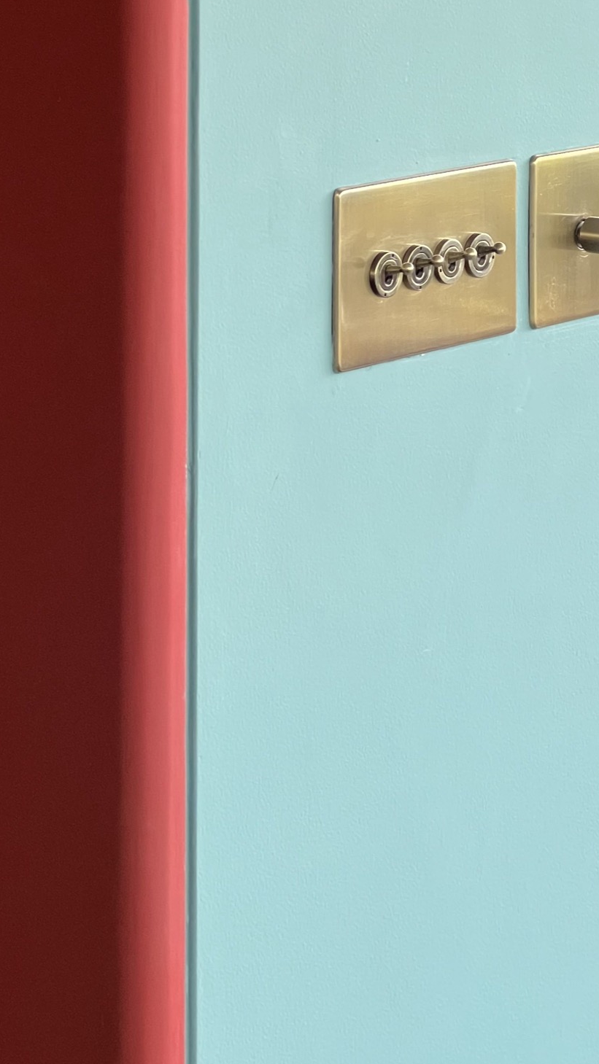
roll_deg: +1.6
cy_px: 614
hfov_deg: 10.5
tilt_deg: -14.2
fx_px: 3246
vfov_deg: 18.6
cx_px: 219
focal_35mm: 115
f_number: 2.8
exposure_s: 1/99
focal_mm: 9
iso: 200
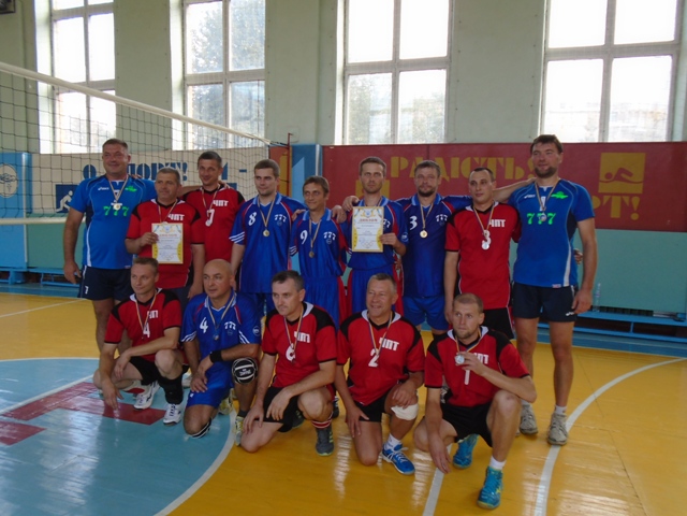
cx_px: 344
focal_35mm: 26
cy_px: 258
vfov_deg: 53.1
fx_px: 516
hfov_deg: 67.3
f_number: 3.2
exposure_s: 1/80
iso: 100
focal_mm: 4.6
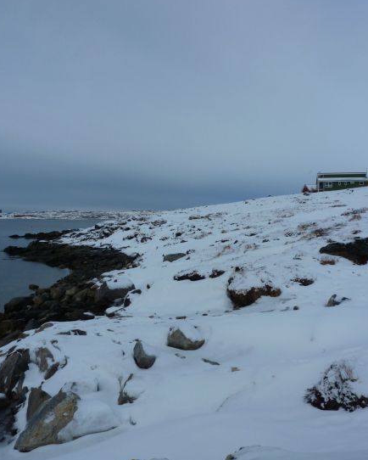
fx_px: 367
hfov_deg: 53.2
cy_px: 218
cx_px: 182
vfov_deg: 64.0
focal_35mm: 27
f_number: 5.6
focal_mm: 4.1
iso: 80
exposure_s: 1/500
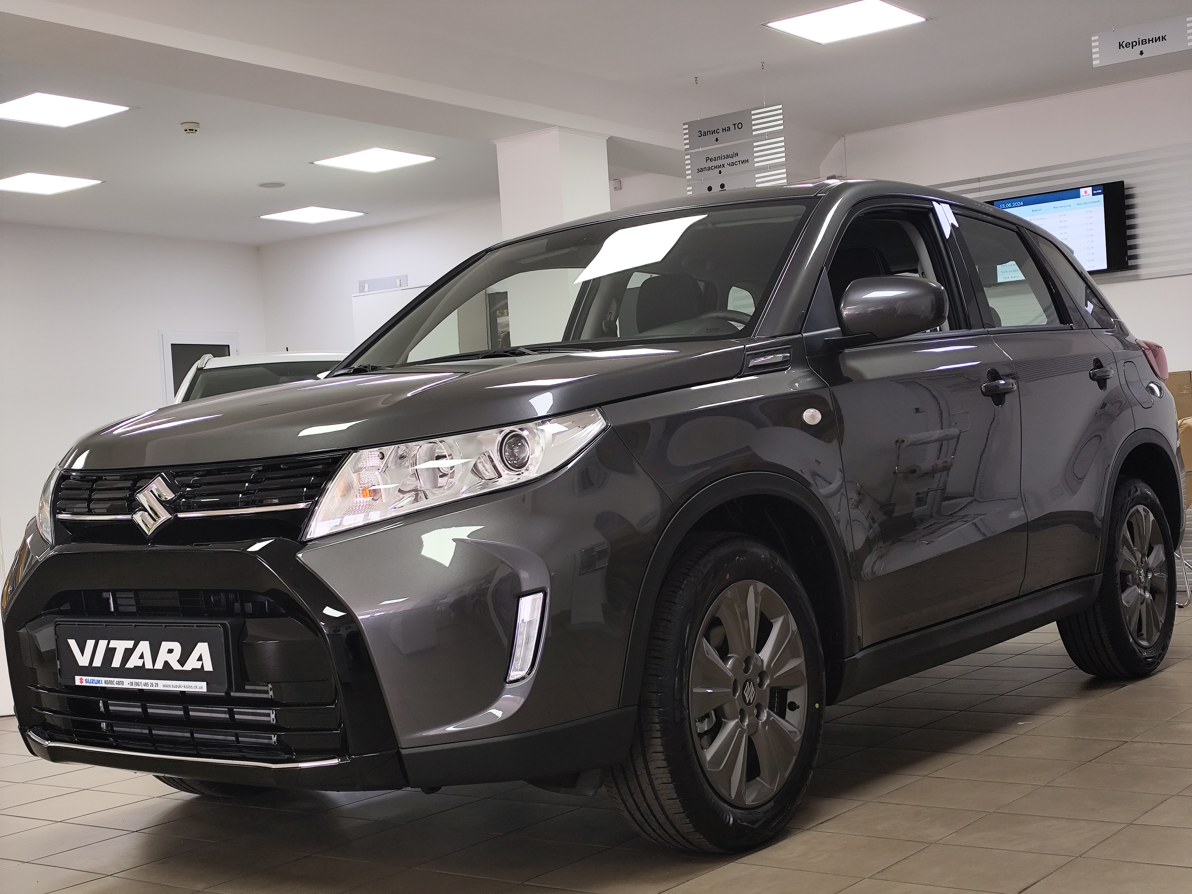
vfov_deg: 31.5
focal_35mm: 46
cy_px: 447
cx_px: 596
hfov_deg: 41.2
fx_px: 1584
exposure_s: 1/33.3
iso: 80
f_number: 1.65
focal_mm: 6.19
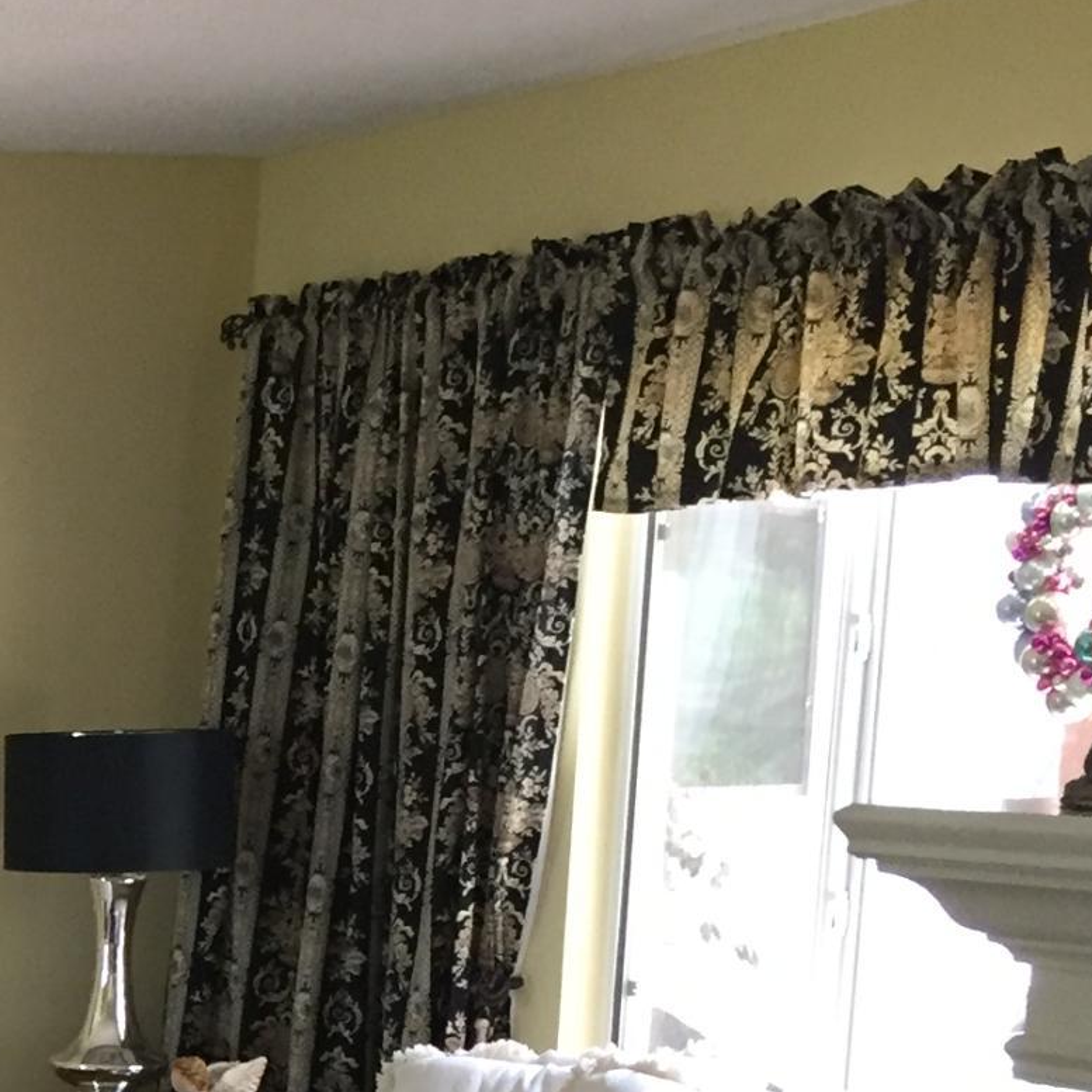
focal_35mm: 99
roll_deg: -0.4
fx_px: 3533
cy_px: 1325
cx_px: -545
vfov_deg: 16.8
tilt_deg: -10.4
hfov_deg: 16.1
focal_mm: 4.15
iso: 125
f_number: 2.2
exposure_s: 1/30
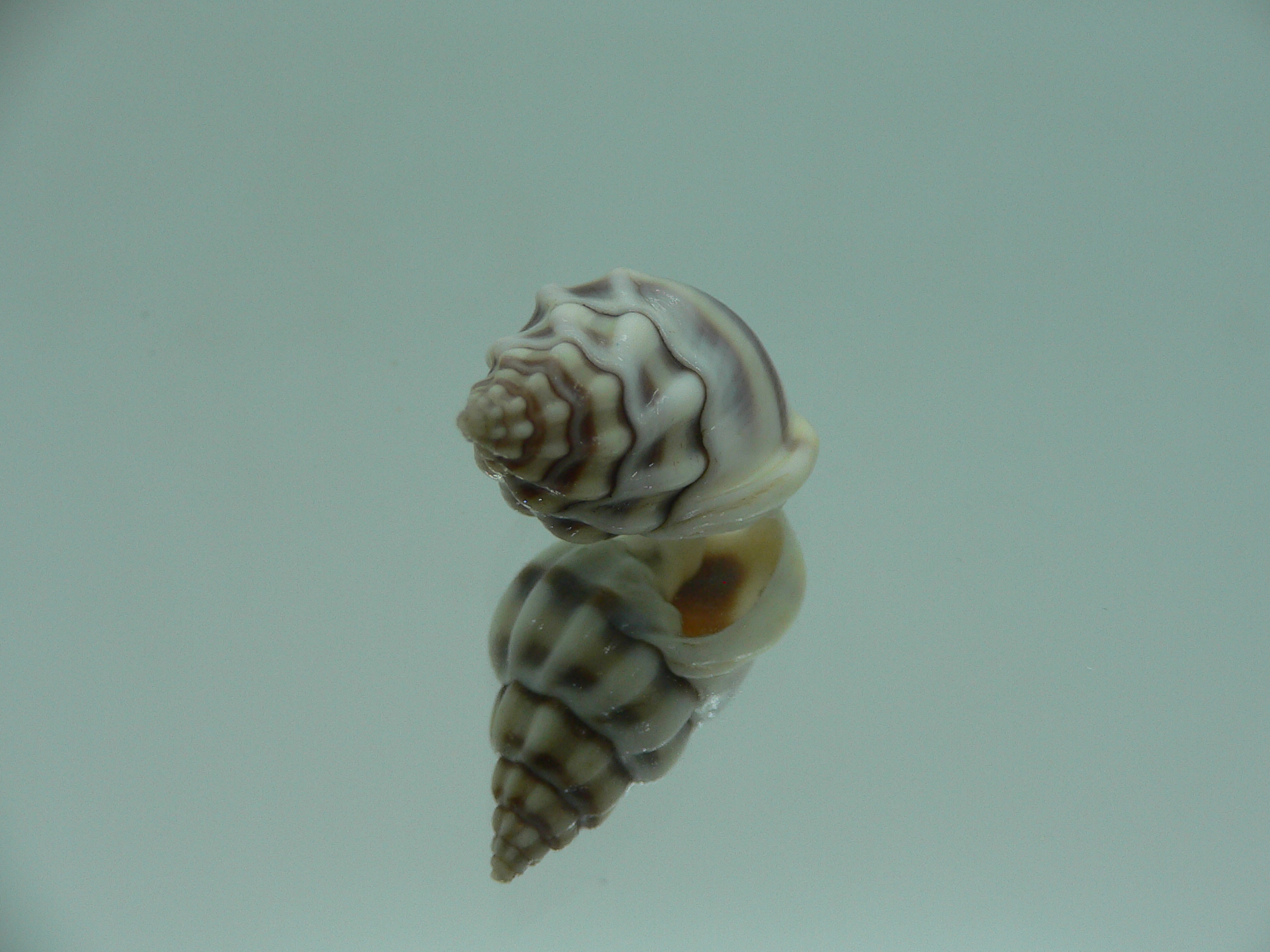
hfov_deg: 50.1
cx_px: 649
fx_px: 1357
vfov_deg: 38.7
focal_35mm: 37
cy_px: 483
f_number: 2.8
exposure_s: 1/60
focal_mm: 4.6
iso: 80
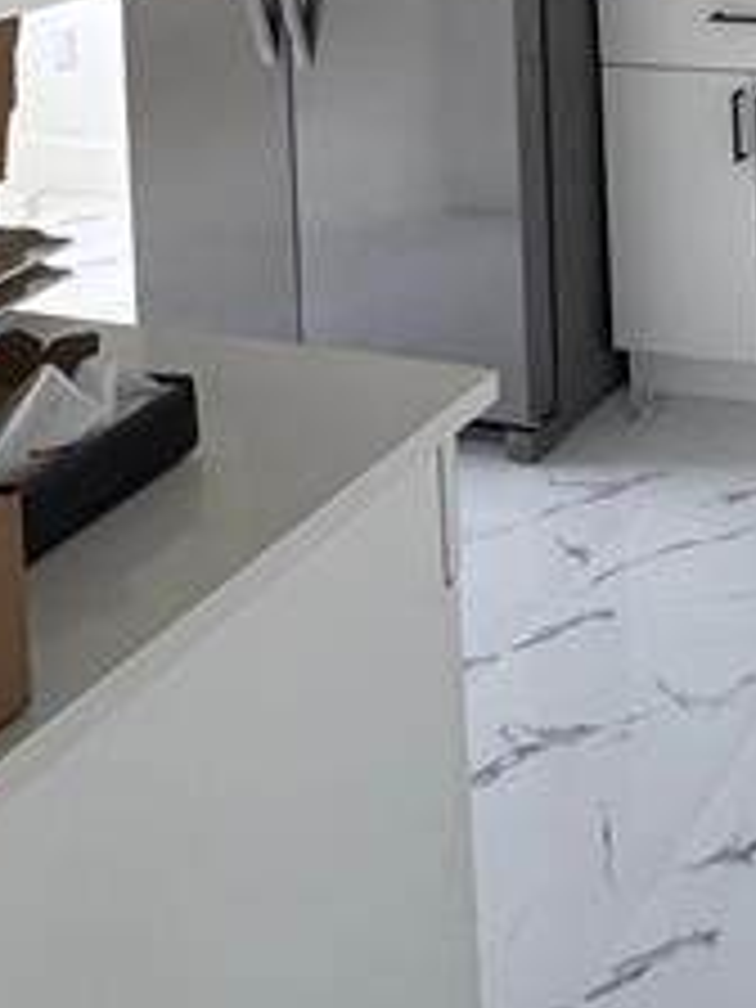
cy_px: -356
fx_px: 1398
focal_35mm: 48
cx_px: 1161
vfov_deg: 30.0
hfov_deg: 23.6
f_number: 2.2
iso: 250
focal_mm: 2.22
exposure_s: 1/99
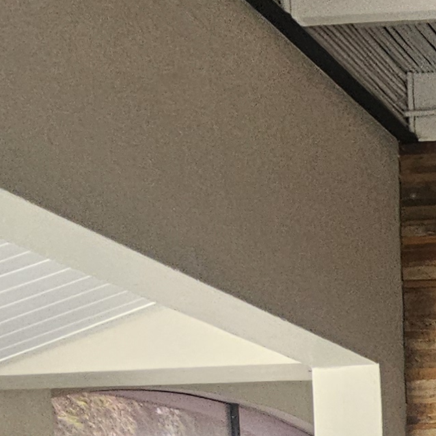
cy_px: 704
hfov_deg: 18.7
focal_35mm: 72
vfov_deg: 19.8
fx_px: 1026
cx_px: 782
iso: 160
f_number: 2.2
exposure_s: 1/190
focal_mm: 2.2
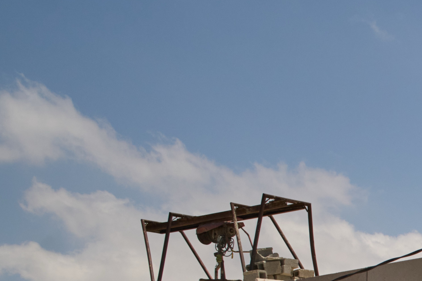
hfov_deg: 11.2
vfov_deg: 8.3
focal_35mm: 160
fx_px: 1875
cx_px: 943
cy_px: 499
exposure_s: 1/2500
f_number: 6.3
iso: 500
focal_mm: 35
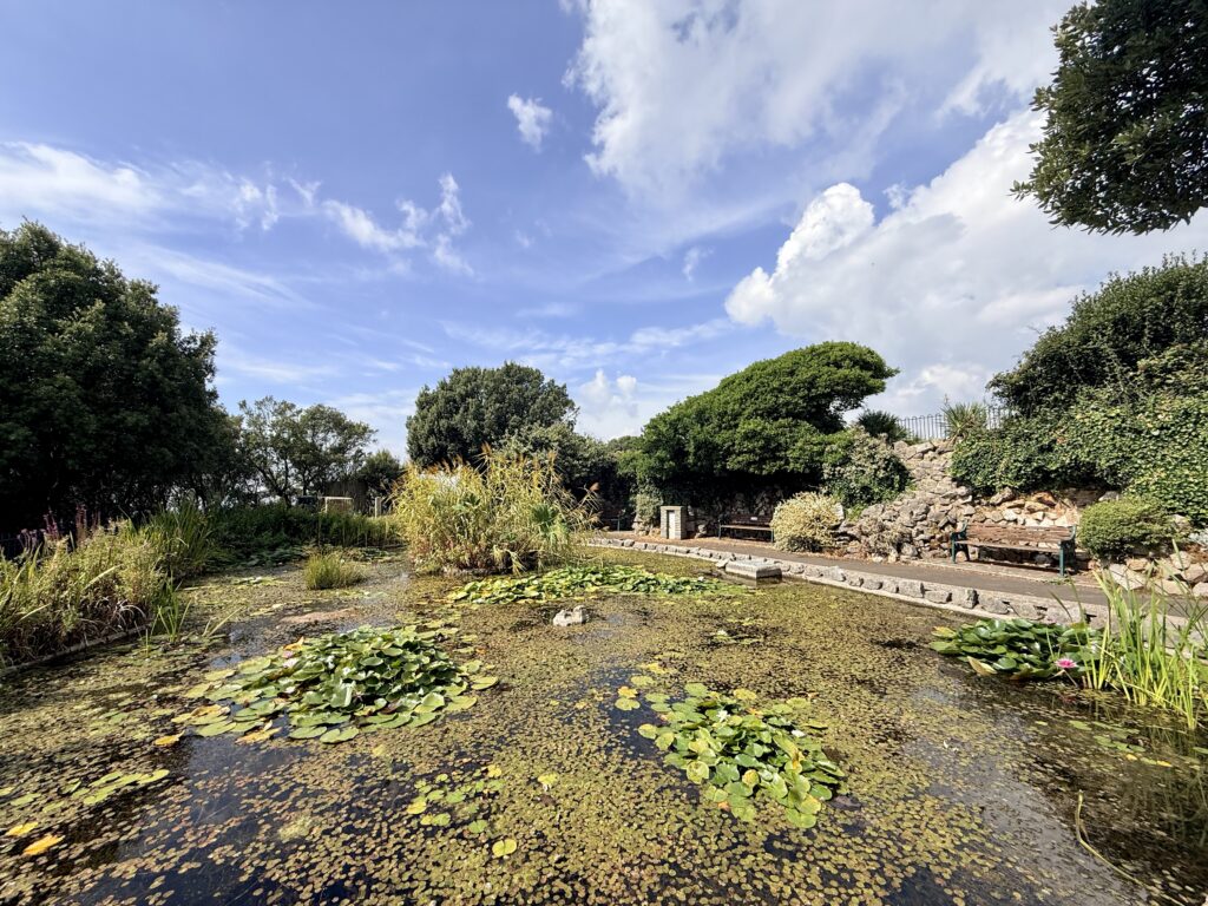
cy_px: 453
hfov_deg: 102.1
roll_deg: -0.2
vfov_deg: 85.7
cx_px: 604
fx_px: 489
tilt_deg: +5.9
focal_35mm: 14
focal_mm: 2.22
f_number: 2.2
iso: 50
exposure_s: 1/2237
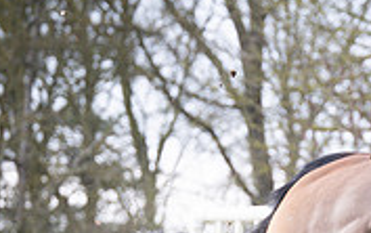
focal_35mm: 320
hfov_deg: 6.5
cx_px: 417
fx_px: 3239
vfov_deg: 4.1
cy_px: 331
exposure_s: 1/1600
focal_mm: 70
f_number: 2.8
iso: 400
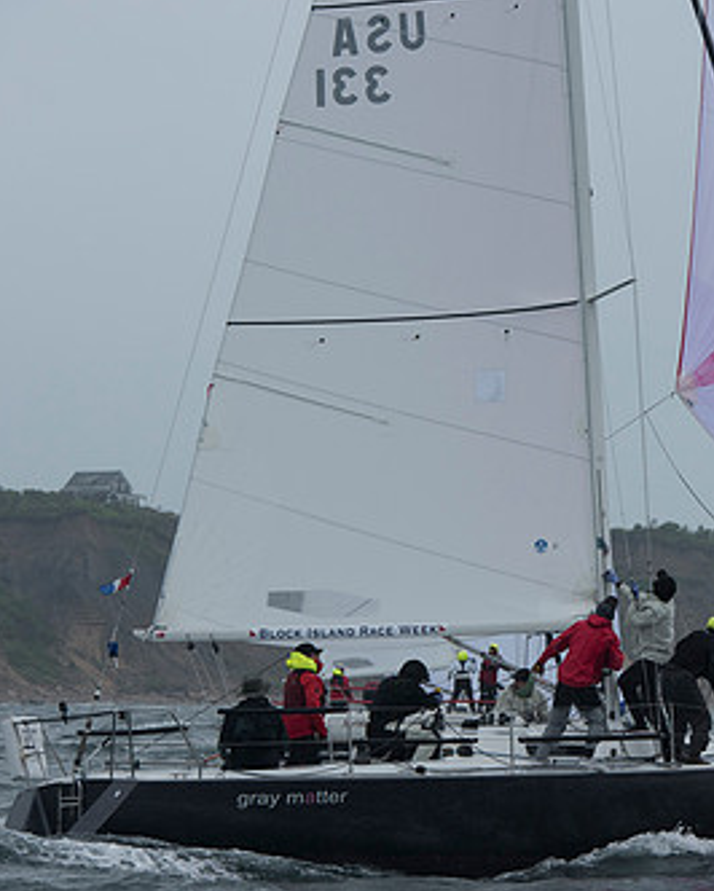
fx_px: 5278
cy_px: 495
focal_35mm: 200
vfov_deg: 9.7
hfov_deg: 7.7
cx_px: 639
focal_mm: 122
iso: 320
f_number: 6.3
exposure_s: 1/1000
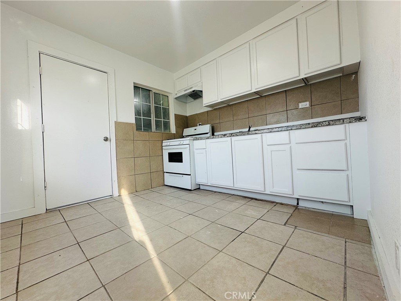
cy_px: 150
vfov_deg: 85.7
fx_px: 162
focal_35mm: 14
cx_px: 200
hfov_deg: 102.1
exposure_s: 1/120
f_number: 2.2
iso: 64
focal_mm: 2.22
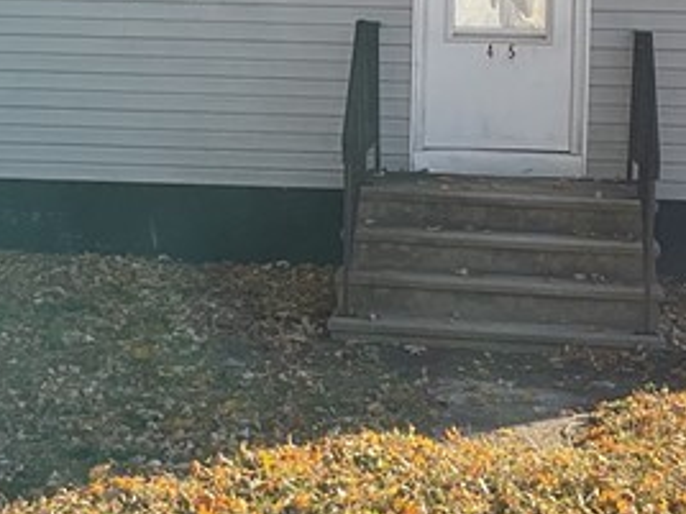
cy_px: 49
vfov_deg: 13.2
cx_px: 287
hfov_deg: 17.7
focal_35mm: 111
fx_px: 2200
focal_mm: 3
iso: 16
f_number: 1.8
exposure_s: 1/574
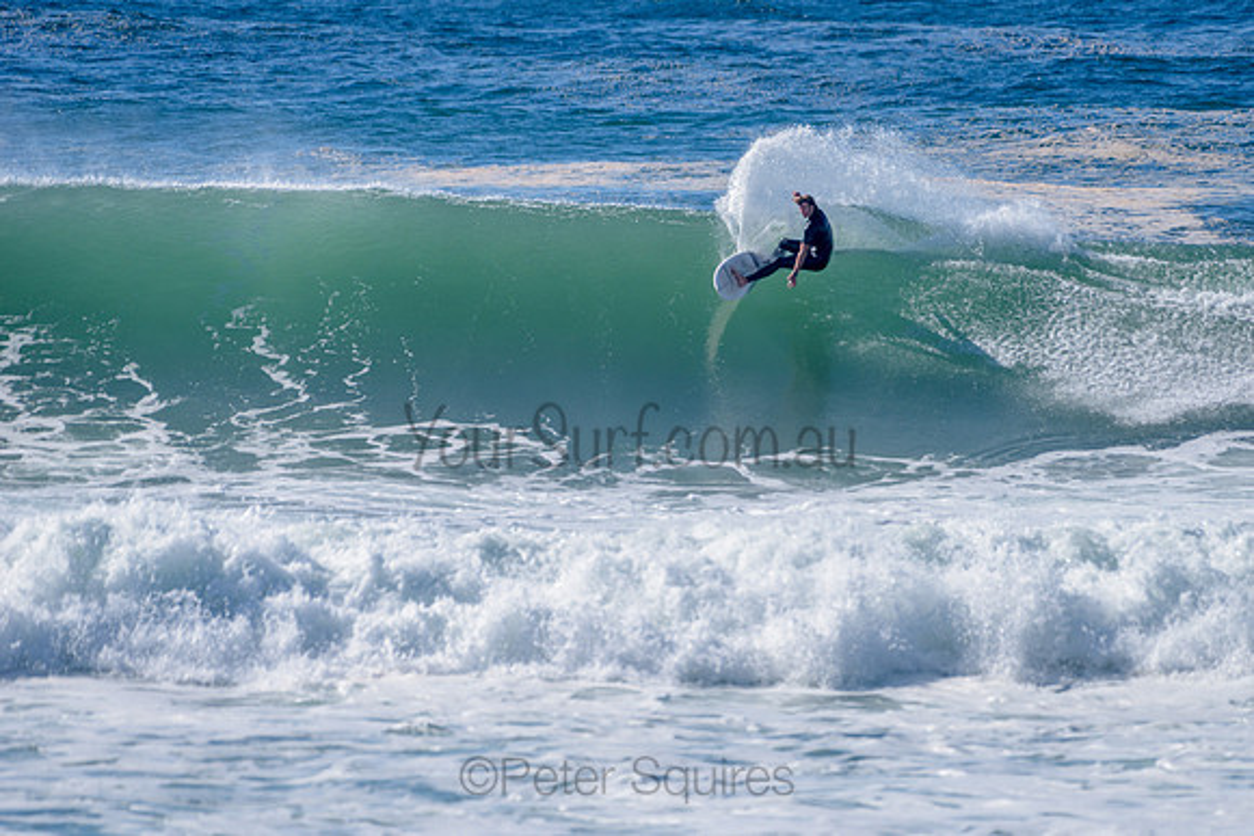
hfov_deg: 3.7
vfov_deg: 2.5
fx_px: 19278
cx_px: 688
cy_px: 383
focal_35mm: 553
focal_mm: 500
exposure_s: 1/2000
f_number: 5.6
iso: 140
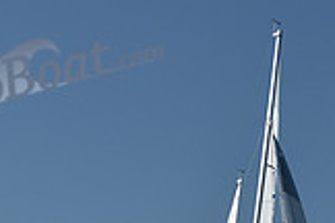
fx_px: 2326
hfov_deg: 8.2
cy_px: 350
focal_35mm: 250
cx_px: 273
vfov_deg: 5.4
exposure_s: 1/1250
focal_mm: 70
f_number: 5
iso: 250
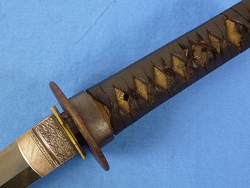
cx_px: 130
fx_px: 419
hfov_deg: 33.2
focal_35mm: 58
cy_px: 103
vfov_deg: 25.2
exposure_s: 1/60
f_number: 4
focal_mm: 8
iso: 400
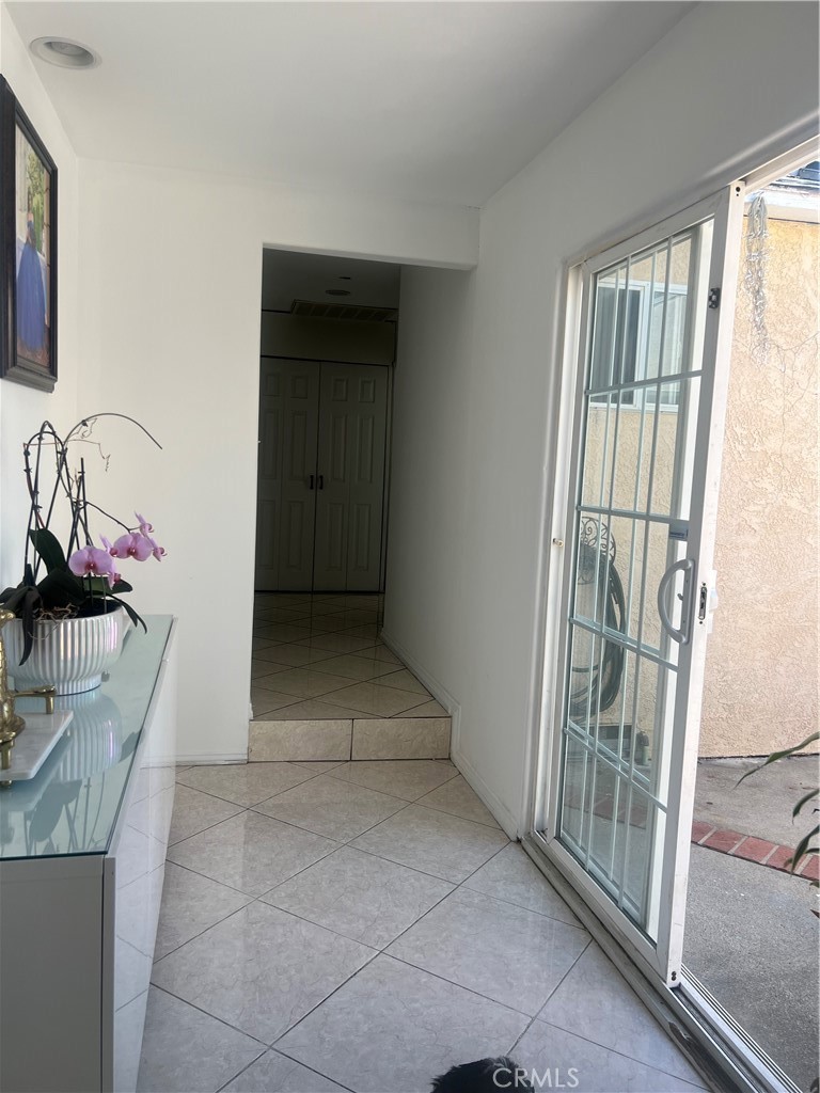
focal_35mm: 26
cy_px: 546
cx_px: 410
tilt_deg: -3.5
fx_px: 821
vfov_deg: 67.3
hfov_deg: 53.1
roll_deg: -2.3
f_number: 1.5
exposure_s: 1/547
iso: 50
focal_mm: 5.7
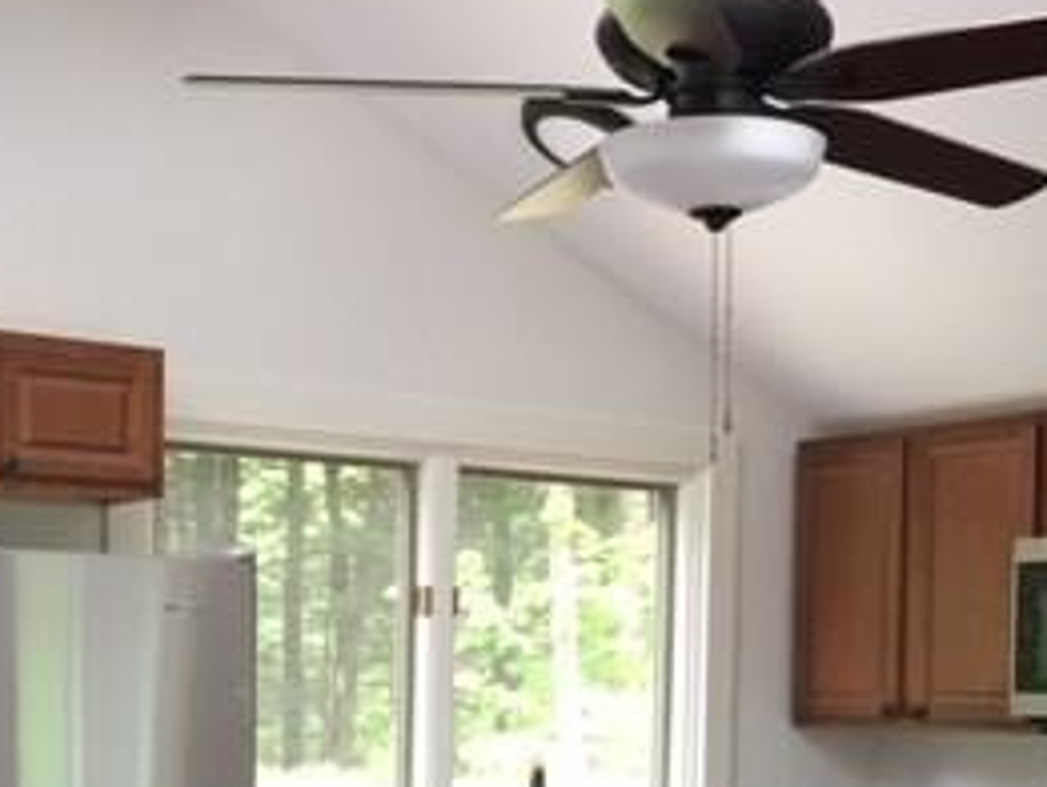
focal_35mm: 71
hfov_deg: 27.2
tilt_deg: -0.3
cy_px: 715
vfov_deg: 20.3
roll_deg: +0.0
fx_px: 2148
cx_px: 710
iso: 100
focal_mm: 4.15
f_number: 2.2
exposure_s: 1/30
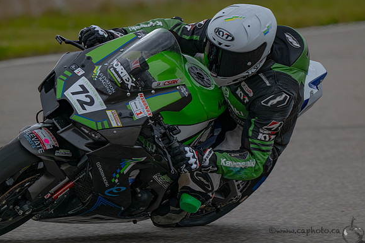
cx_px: 218
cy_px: 127
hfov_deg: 3.8
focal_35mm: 541
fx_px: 5486
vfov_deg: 2.5
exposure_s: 1/1250
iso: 360
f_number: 6
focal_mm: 450
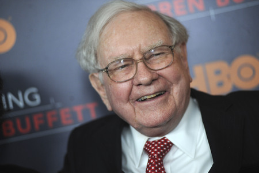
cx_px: 130
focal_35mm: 160
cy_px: 86
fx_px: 1151
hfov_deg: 12.8
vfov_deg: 8.6
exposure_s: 1/320
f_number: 3.5
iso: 1600
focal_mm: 160
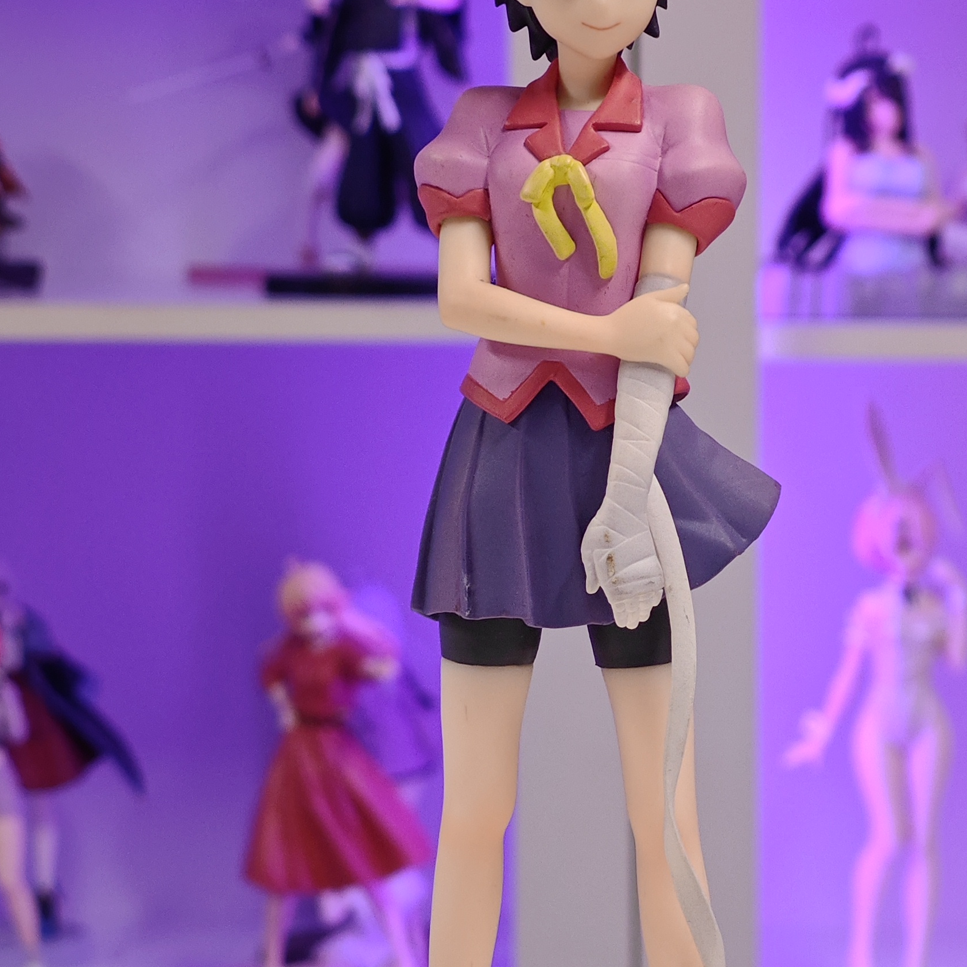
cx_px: 671
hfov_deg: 12.7
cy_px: 618
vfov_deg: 12.7
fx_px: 4330
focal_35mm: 137
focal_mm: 7.48
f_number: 2.4
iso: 400
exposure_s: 1/20.1
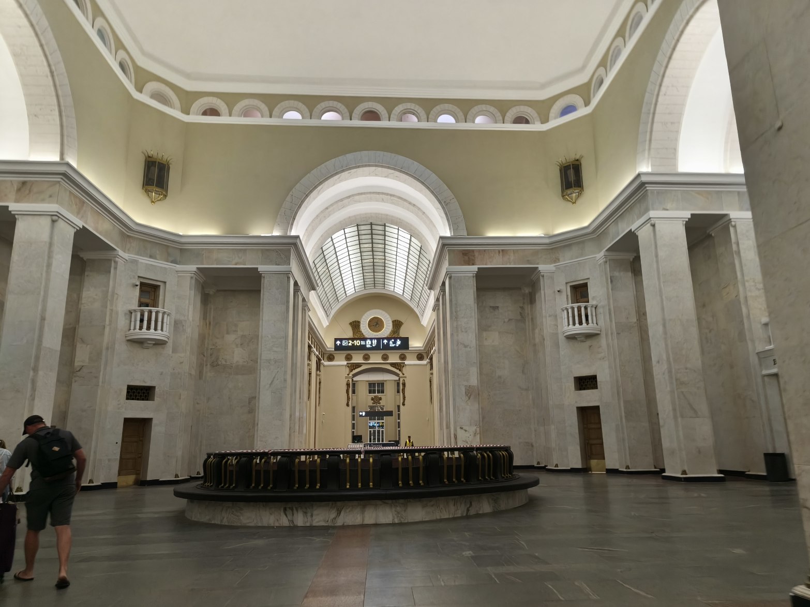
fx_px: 538
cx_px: 405
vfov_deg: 58.9
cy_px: 304
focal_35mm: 23
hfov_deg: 73.9
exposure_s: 1/50
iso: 640
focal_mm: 5.35
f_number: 1.7
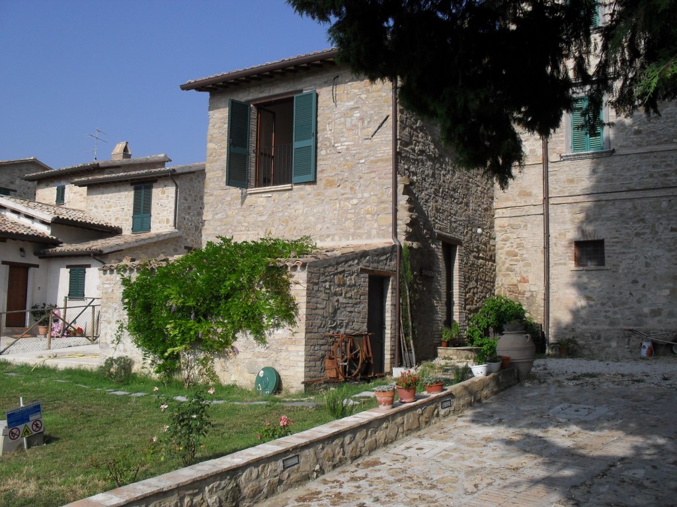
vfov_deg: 40.7
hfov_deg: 52.6
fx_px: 685
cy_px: 254
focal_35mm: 35
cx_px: 338
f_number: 8.4
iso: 100
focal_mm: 6.3
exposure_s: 1/250
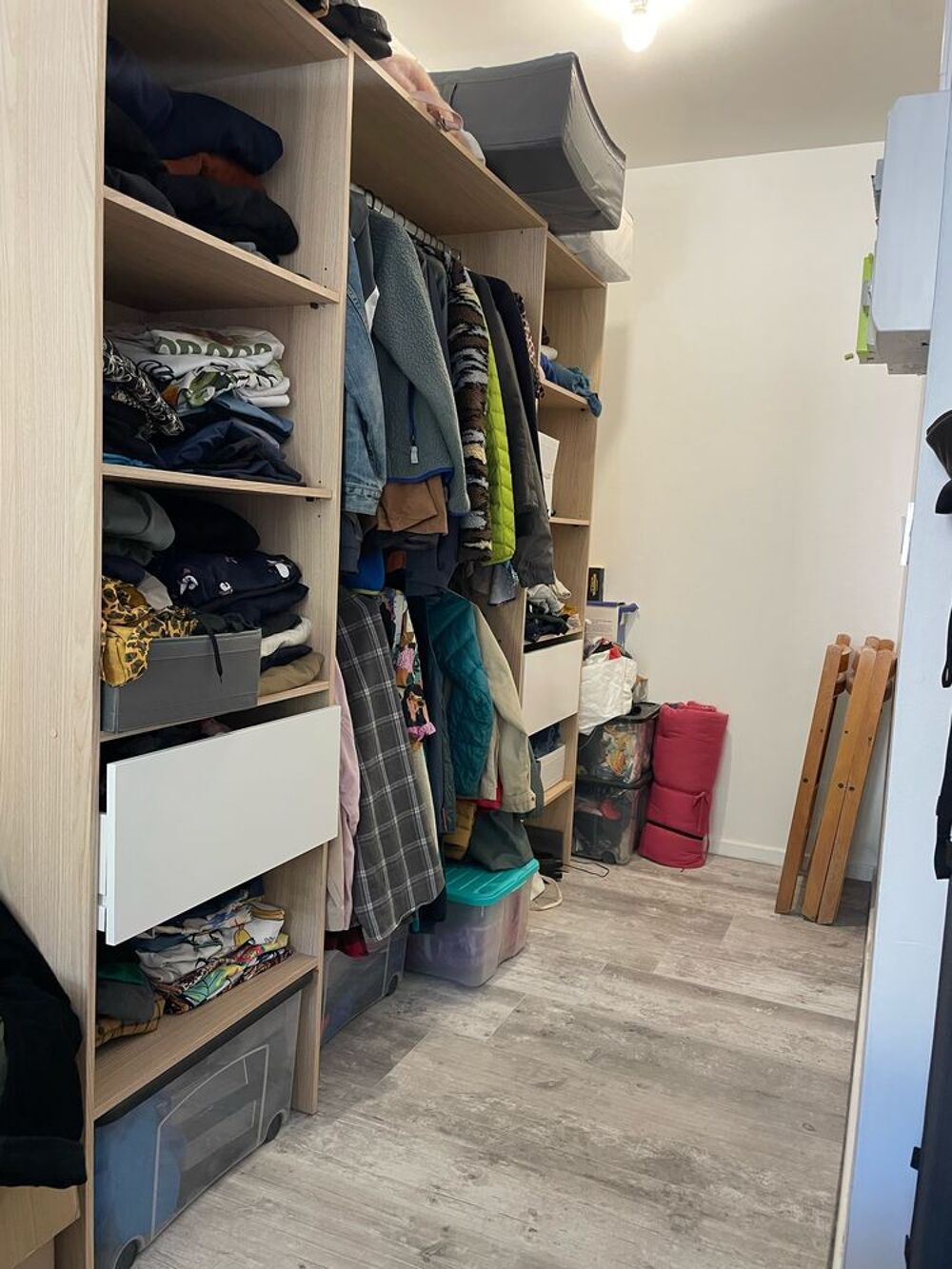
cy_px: 634
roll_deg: -3.2
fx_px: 953
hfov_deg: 53.1
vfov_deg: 67.3
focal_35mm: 26
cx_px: 476
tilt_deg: -6.1
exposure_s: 1/60
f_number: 1.6
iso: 200
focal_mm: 4.2
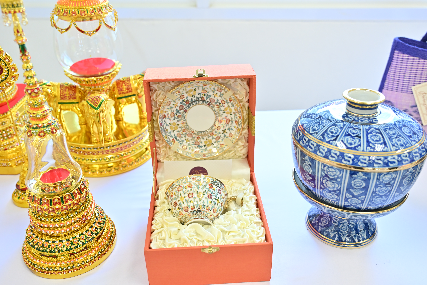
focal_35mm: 32
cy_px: 142
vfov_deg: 41.1
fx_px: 380
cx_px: 214
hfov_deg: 58.7
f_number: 4
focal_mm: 32
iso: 1250
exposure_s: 1/200
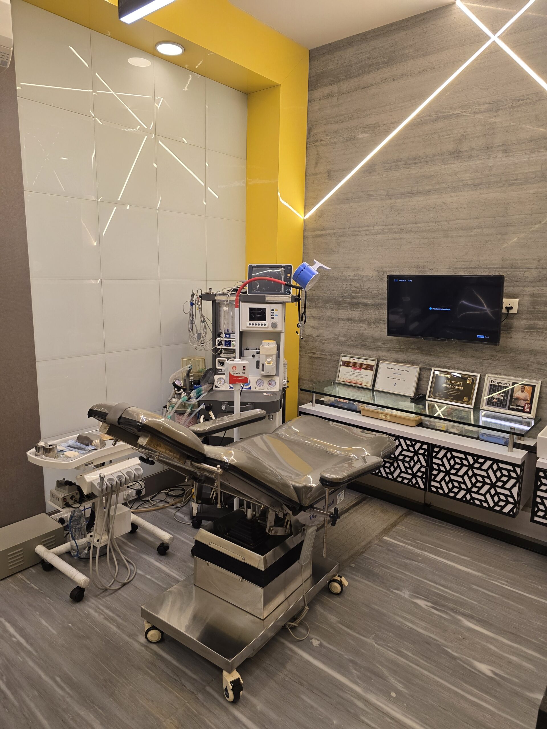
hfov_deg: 58.9
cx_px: 274
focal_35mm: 23
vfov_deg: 73.9
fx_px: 485
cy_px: 364
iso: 125
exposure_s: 1/100
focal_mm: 6.3
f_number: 1.7
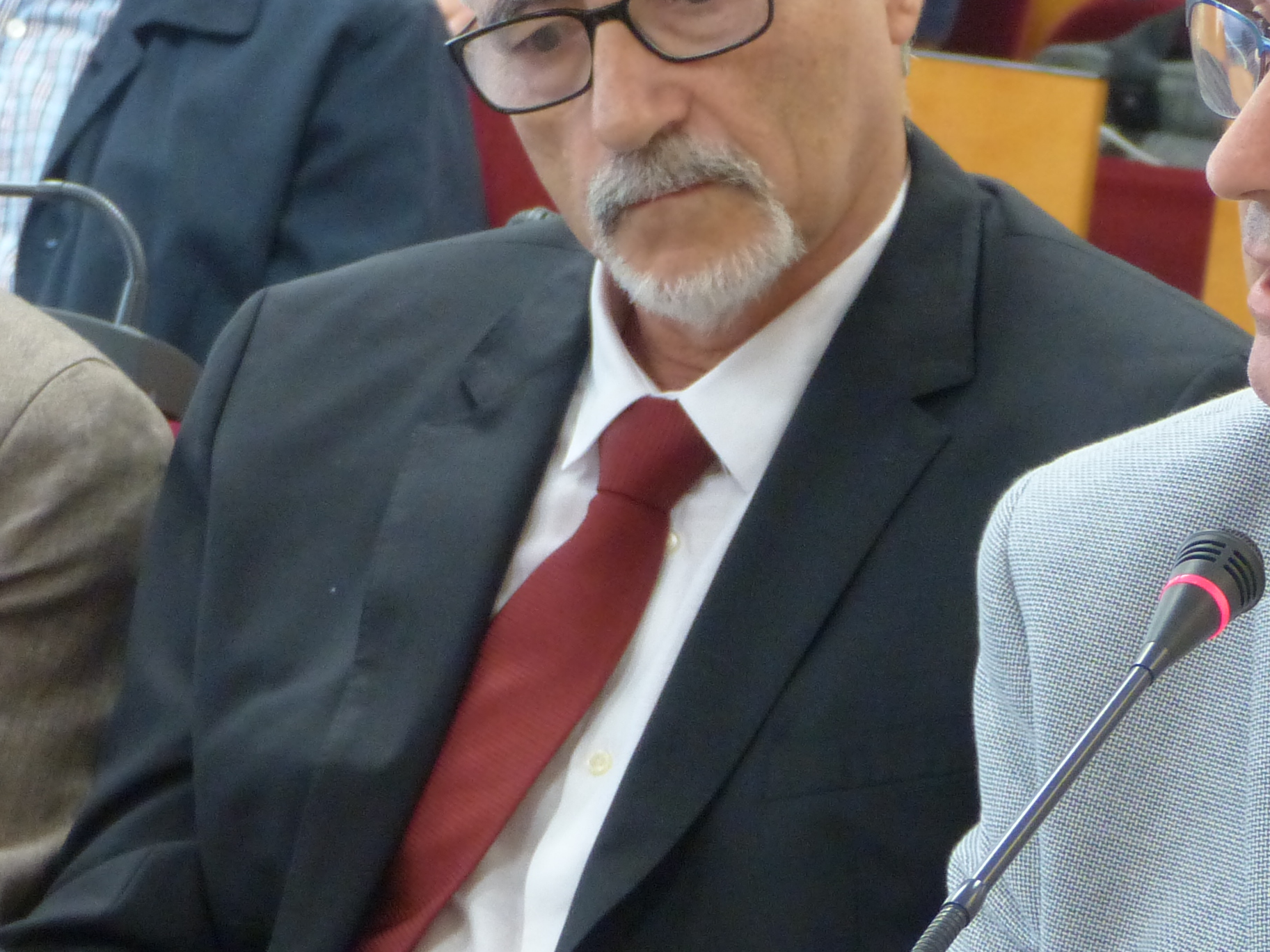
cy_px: 540
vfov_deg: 7.2
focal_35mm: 206
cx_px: 681
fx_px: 7558
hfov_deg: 9.6
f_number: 2.8
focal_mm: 16.9
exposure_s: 1/60
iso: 400
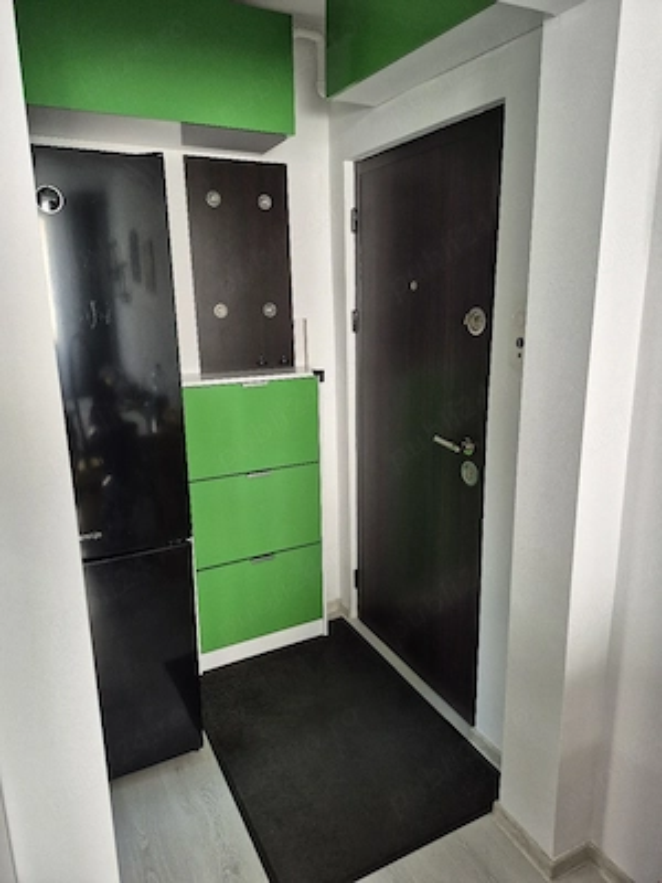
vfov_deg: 73.9
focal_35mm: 23
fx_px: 586
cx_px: 331
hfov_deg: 58.9
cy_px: 442
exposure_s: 1/100
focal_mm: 5.4
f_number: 1.8
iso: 500
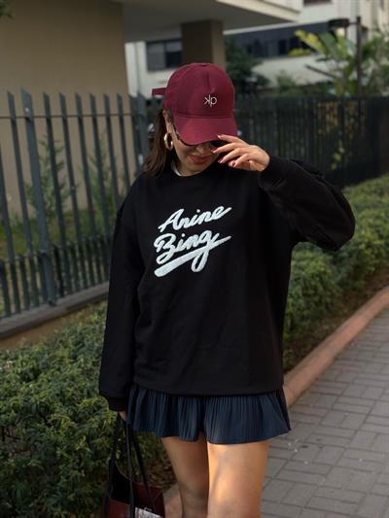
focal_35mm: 48
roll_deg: +3.1
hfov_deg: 30.3
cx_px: 194
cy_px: 259
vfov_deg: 39.6
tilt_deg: -10.3
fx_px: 719
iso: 100
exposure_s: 1/641
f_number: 1.78
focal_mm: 6.76
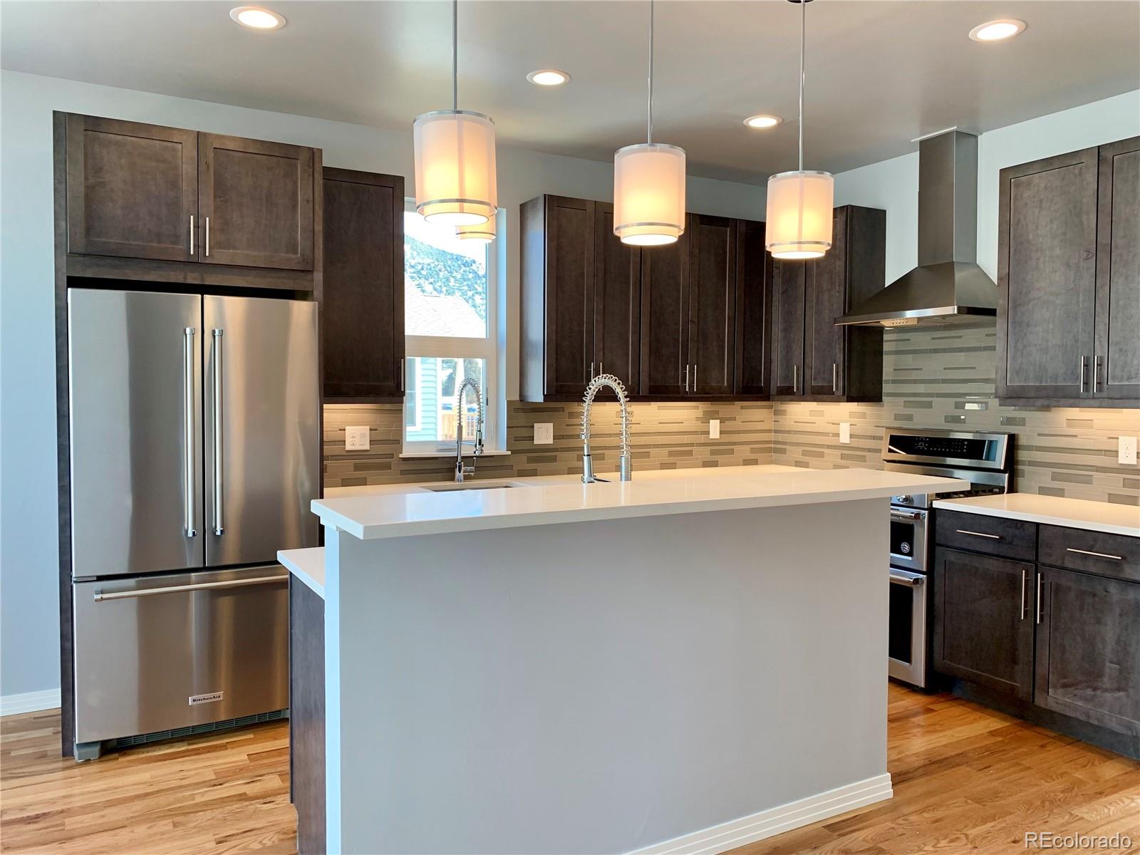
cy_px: 428
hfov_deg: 67.3
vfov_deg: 53.1
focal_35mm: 26
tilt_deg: -2.2
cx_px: 570
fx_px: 856
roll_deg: -0.6
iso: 80
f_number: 1.8
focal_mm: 4.25
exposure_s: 1/120
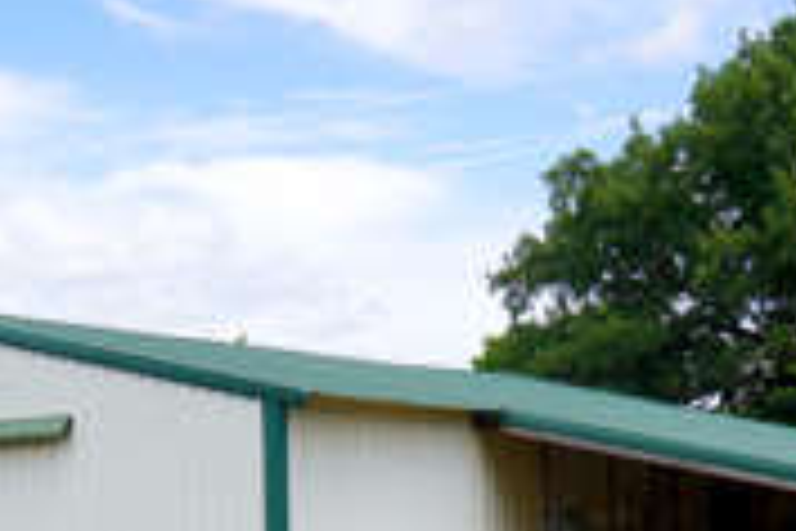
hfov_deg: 32.8
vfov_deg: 21.1
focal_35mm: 61
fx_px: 1349
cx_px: 324
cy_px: 594
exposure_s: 1/125
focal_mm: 16
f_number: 9
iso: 100
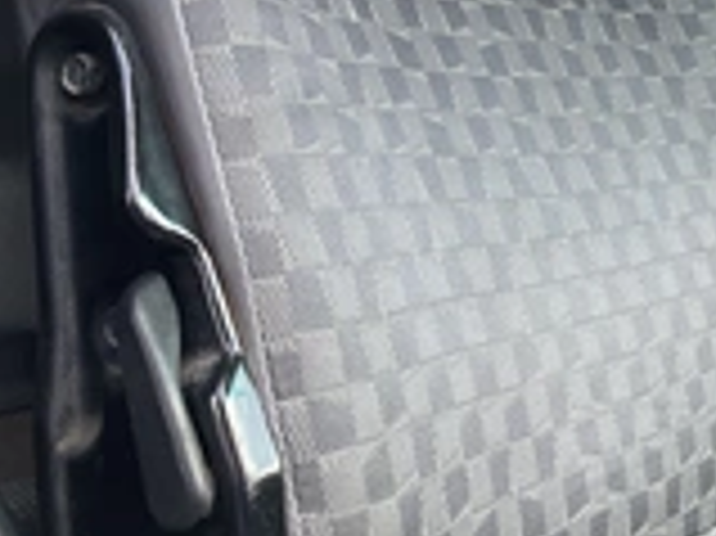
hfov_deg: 25.6
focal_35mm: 73
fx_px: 1509
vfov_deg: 19.8
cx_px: 680
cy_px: 72
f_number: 1.8
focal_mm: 3
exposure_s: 1/136
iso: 16
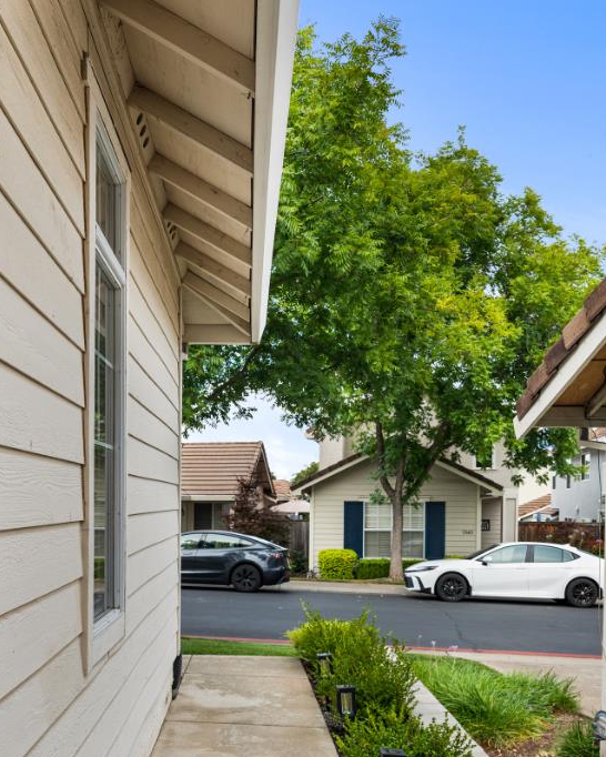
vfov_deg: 52.9
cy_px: 518
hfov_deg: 44.5
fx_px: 739
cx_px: 270
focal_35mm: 33
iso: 160
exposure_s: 1/125
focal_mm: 16
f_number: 4
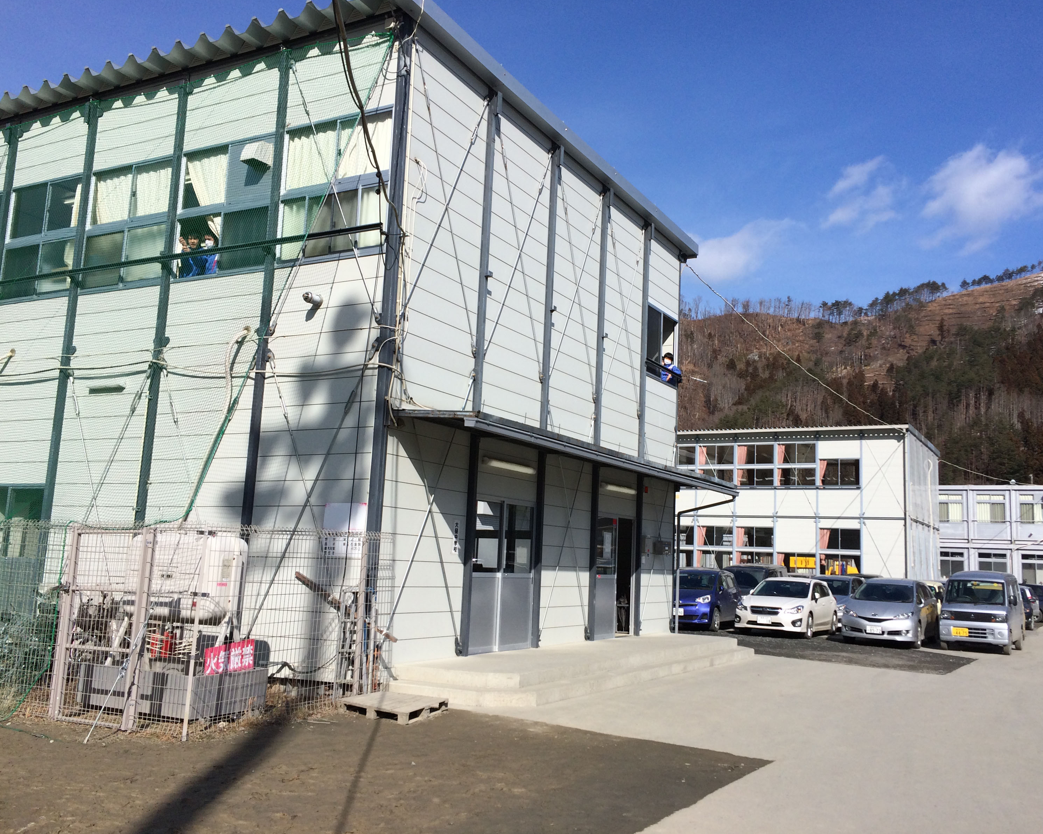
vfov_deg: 47.1
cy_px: 415
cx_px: 560
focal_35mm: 31
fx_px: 957
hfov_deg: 57.1
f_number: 2.2
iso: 32
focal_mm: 4.15
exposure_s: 1/3165
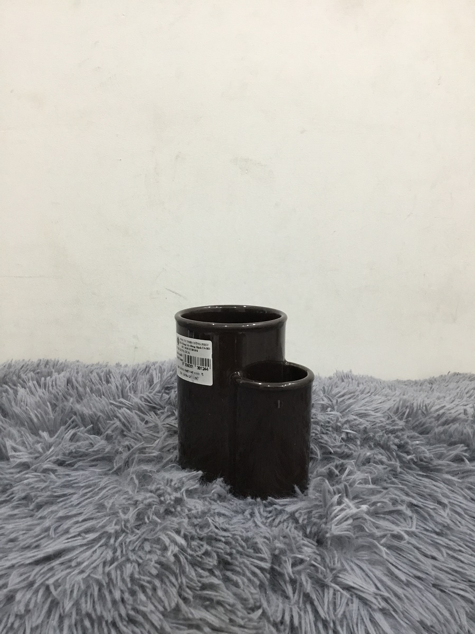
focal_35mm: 31
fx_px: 567
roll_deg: +1.5
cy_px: 317
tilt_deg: -10.9
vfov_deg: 58.4
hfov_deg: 45.4
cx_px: 238
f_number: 2.4
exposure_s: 1/33
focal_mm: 3.3
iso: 125
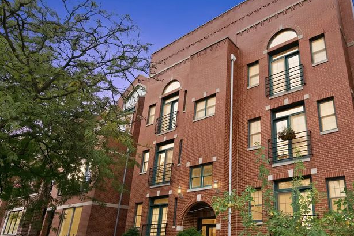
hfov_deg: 68.9
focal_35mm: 25
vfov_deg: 50.8
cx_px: 243
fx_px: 246
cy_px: 146
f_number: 6.3
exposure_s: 1/100
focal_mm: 15
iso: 100
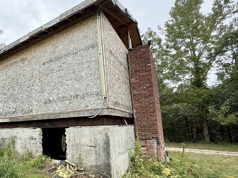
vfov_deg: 58.5
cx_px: 54
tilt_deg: +7.6
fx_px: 158
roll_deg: +1.5
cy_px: 105
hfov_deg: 68.1
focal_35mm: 23
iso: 50
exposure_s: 1/439
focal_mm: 2.22
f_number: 2.2
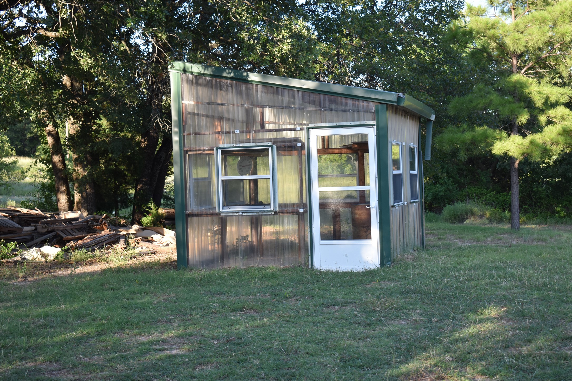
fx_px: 1001
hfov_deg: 31.9
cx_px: 286
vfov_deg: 21.6
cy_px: 190
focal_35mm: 63
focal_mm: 42
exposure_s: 1/250
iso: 320
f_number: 5.6
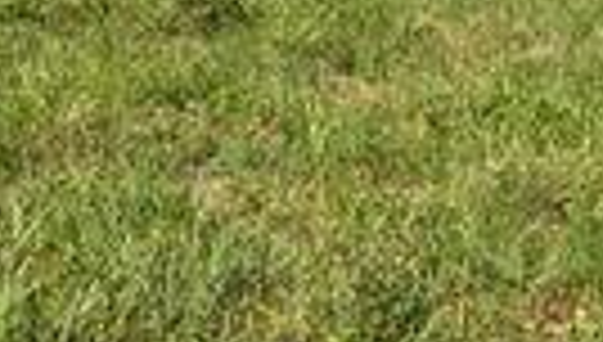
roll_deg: +0.5
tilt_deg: +5.8
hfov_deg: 15.6
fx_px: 2163
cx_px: 567
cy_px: -328
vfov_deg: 8.6
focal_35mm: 135
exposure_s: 1/4831
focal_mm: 5.7
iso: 50
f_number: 1.5
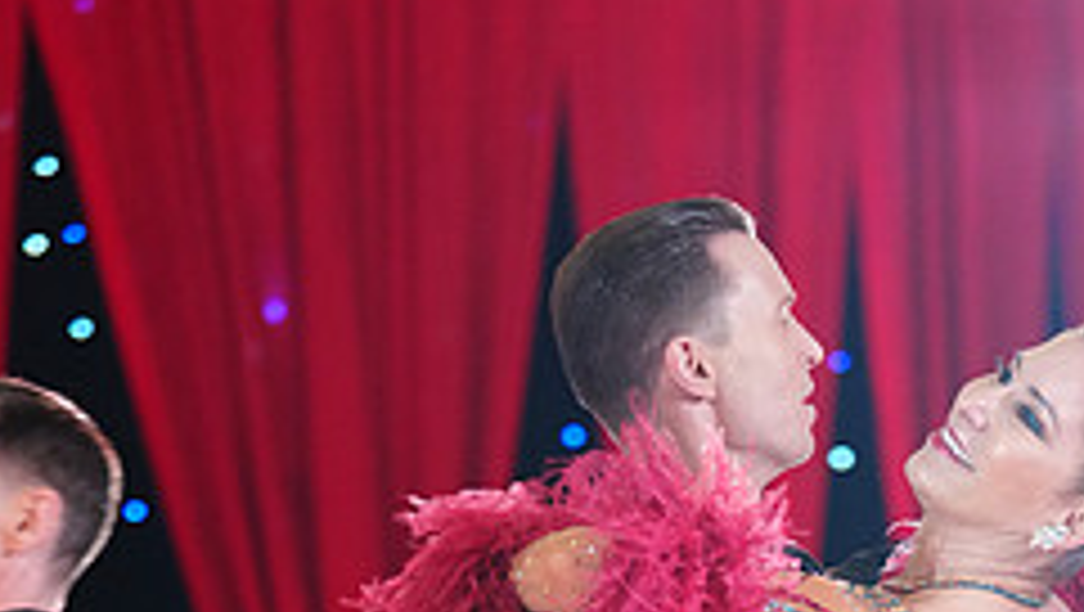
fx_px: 6817
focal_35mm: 237
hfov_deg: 9.1
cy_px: 1143
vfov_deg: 5.1
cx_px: 713
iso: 2500
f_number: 2.8
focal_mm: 94
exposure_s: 1/320
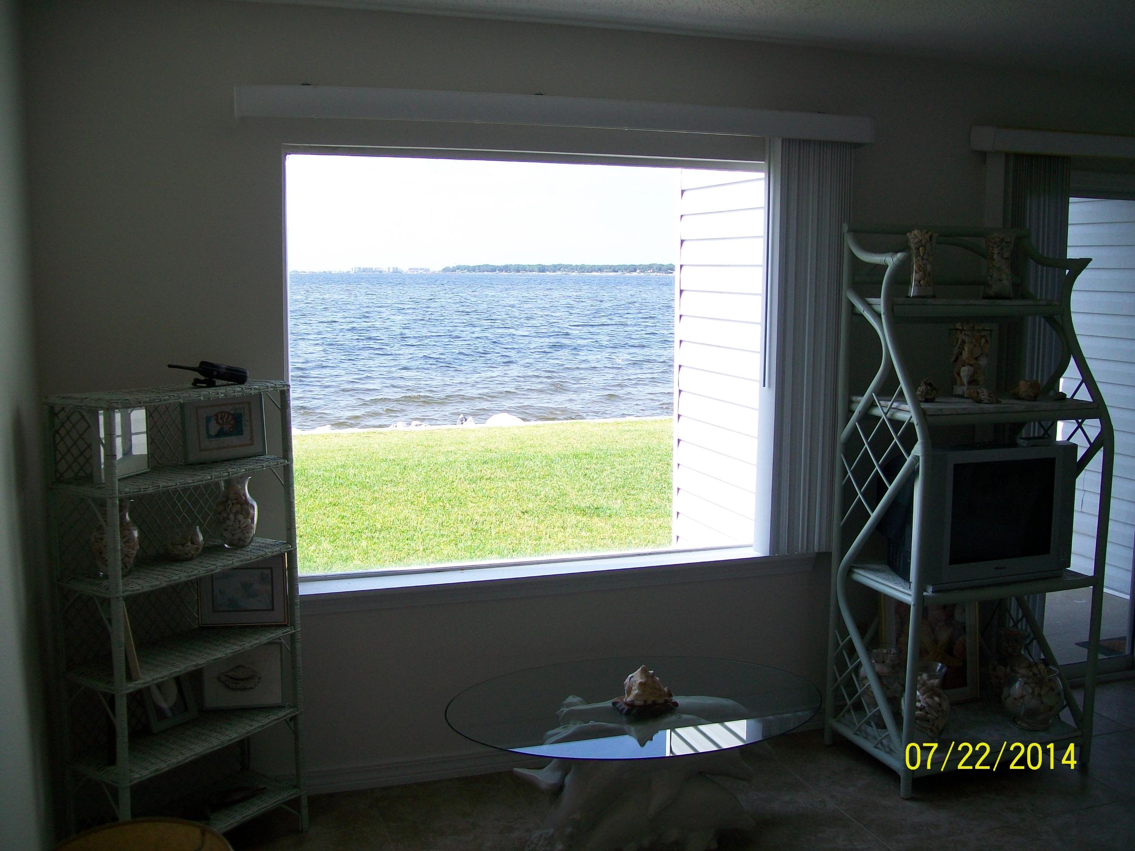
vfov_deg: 41.8
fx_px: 1115
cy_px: 426
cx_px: 568
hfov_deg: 54.0
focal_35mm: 34
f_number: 2.7
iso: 64
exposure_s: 1/320
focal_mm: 6.1
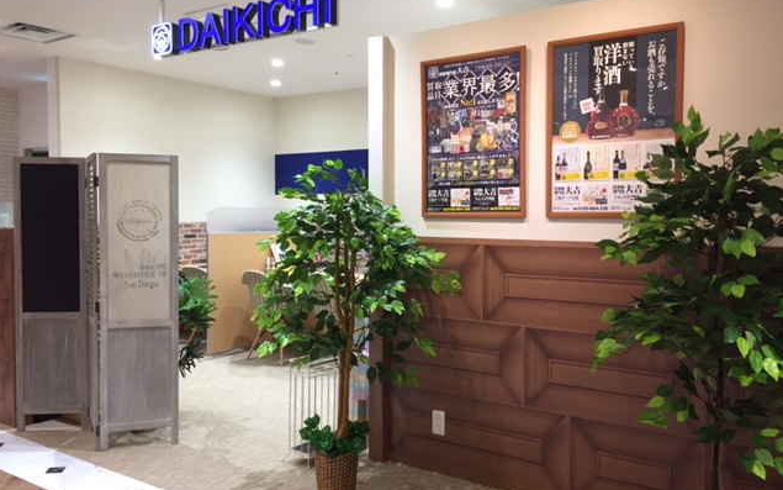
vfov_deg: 40.6
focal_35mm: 31
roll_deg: -1.0
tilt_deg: -1.7
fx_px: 662
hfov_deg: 61.2
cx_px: 391
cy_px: 239
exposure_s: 1/33
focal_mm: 4.15
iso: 50
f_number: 2.2
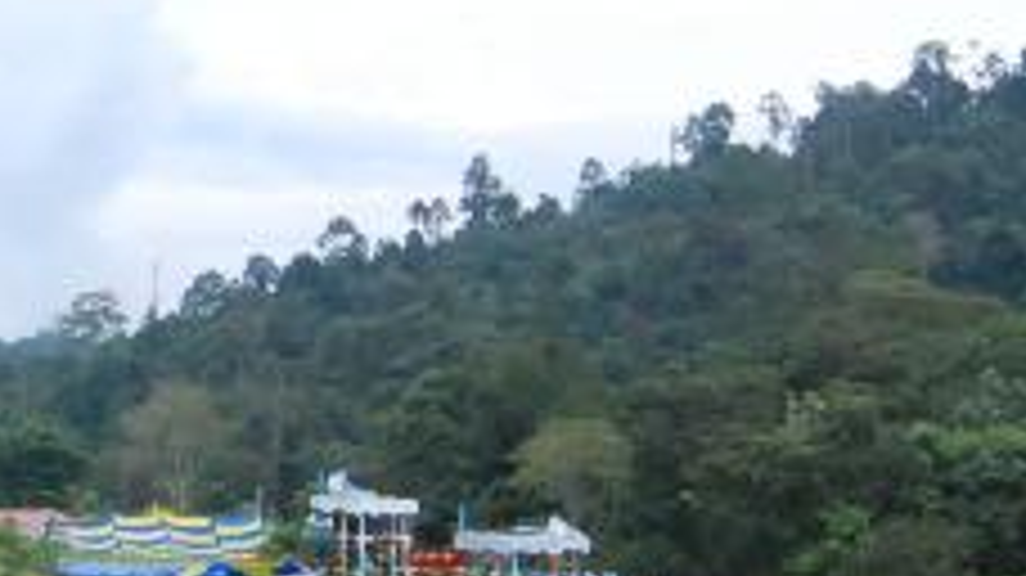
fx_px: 2253
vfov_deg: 14.6
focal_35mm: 83
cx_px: -117
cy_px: 320
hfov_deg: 23.9
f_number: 20
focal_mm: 15
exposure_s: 1/15
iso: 1600
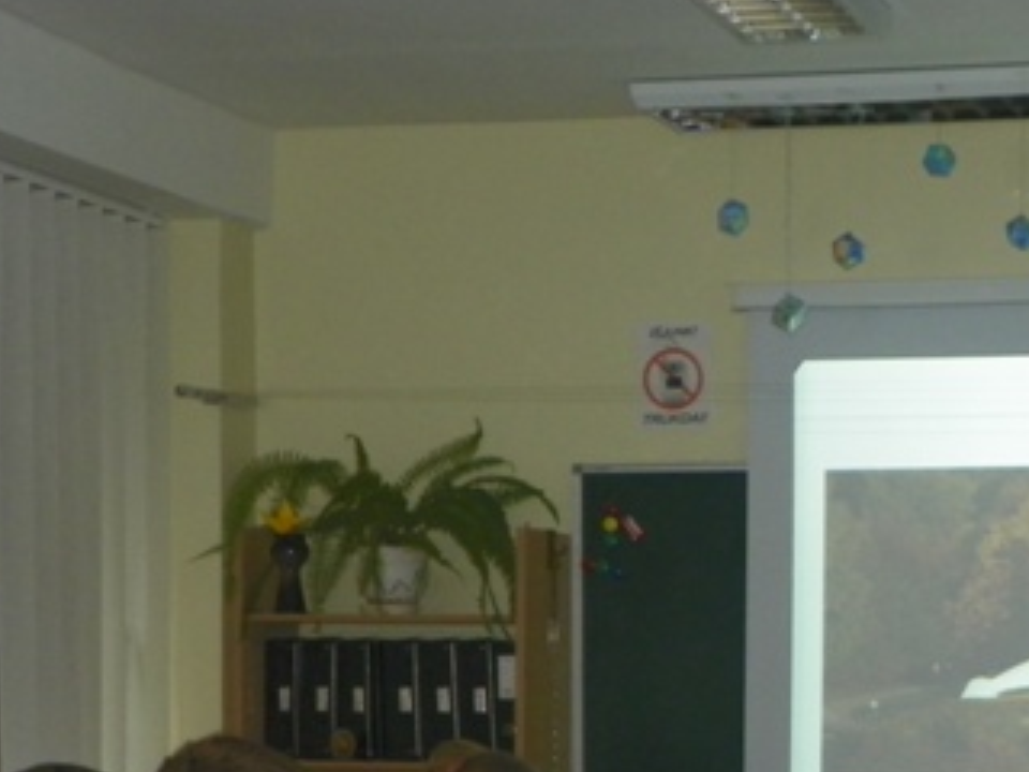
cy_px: 756
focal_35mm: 96
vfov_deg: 15.2
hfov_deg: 20.0
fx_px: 2854
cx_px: 929
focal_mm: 8.5
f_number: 3.2
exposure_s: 1/40
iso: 200
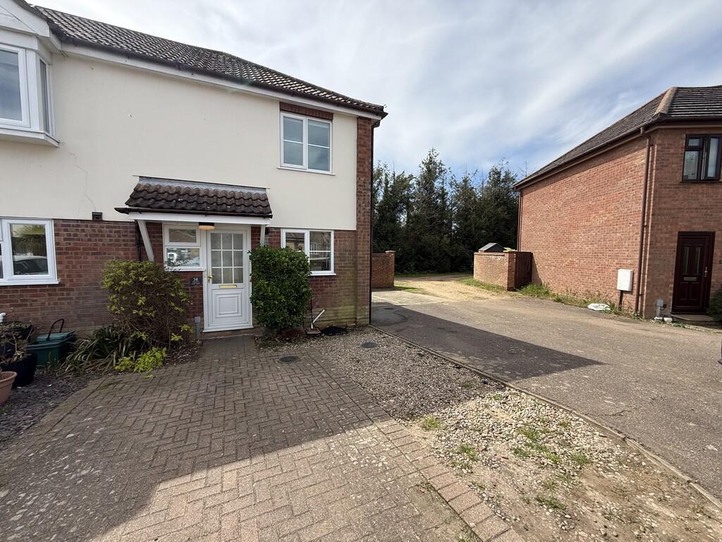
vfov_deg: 85.7
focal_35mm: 14
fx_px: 292
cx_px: 361
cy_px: 271
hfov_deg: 102.1
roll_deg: -0.6
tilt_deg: -4.1
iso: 64
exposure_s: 1/1312
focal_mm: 2.22
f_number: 2.2
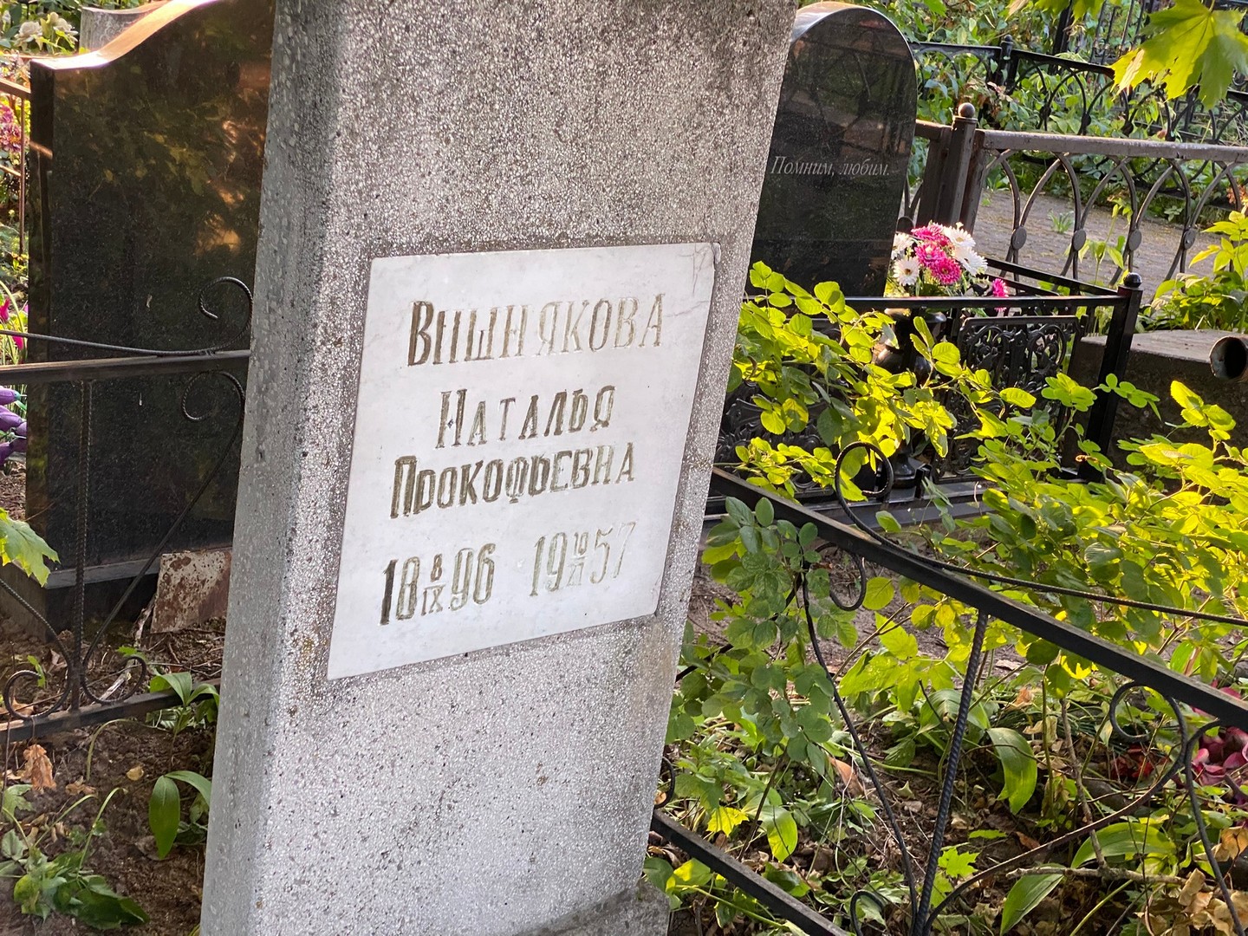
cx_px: 624
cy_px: 468
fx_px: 1875
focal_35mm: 52
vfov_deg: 28.0
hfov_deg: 36.8
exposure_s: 1/79
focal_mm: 6
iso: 160
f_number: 2
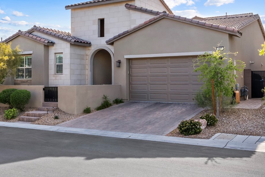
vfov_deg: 31.2
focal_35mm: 43
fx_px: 317
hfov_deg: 45.4
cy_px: 77
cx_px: 119
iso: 400
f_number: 8
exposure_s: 1/8000
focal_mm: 24
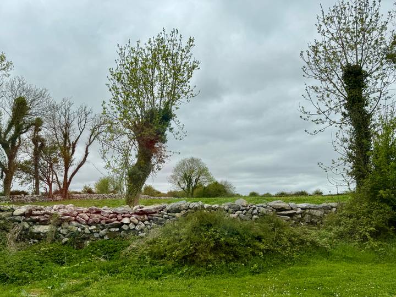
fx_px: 275
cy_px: 148
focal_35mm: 24
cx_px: 198
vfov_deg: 56.8
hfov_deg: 71.6
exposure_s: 1/4049
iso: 80
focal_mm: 6.76
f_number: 1.78
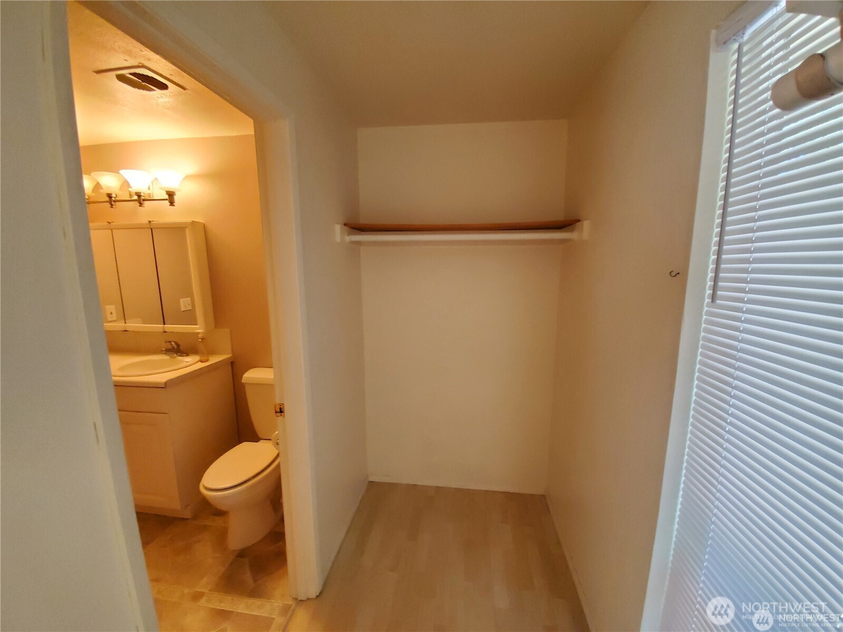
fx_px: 317
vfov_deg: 89.9
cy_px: 316
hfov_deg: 106.2
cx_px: 422
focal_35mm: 13
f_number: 2.2
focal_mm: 1.8
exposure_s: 1/59
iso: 500
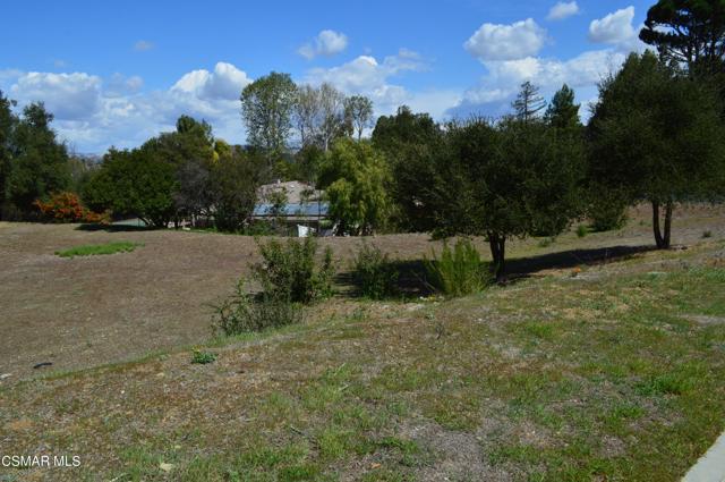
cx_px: 362
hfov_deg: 67.4
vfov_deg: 47.8
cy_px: 241
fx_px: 543
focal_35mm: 27
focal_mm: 18
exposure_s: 1/500
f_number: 11
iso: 360
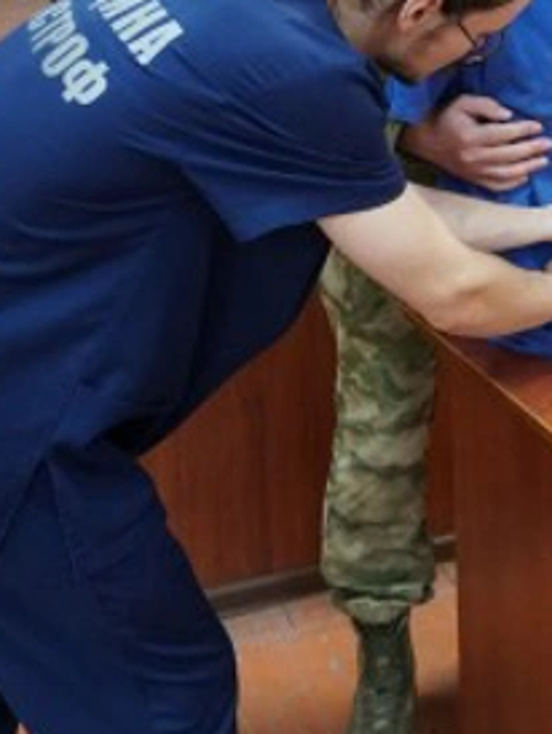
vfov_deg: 26.5
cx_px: 474
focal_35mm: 71
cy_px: 80
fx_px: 1507
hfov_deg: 20.4
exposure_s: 1/160
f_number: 3.5
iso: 3200
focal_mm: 18
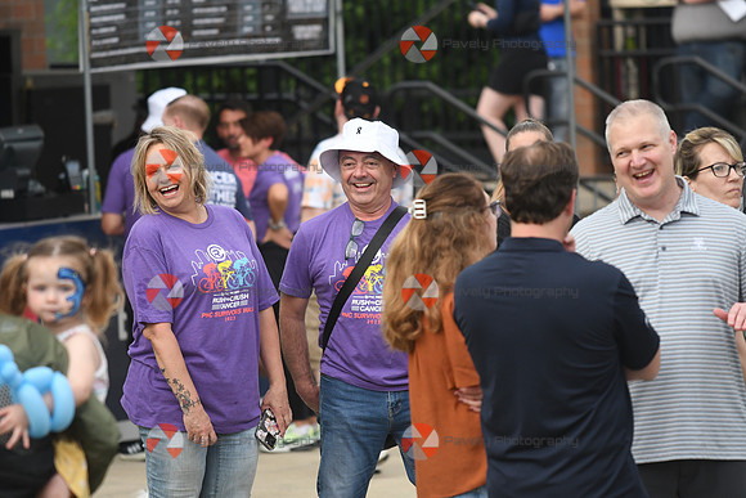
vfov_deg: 4.6
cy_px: 249
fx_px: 6218
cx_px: 373
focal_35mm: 300
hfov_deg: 6.9
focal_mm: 200
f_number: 4
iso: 1000
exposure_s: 1/1000
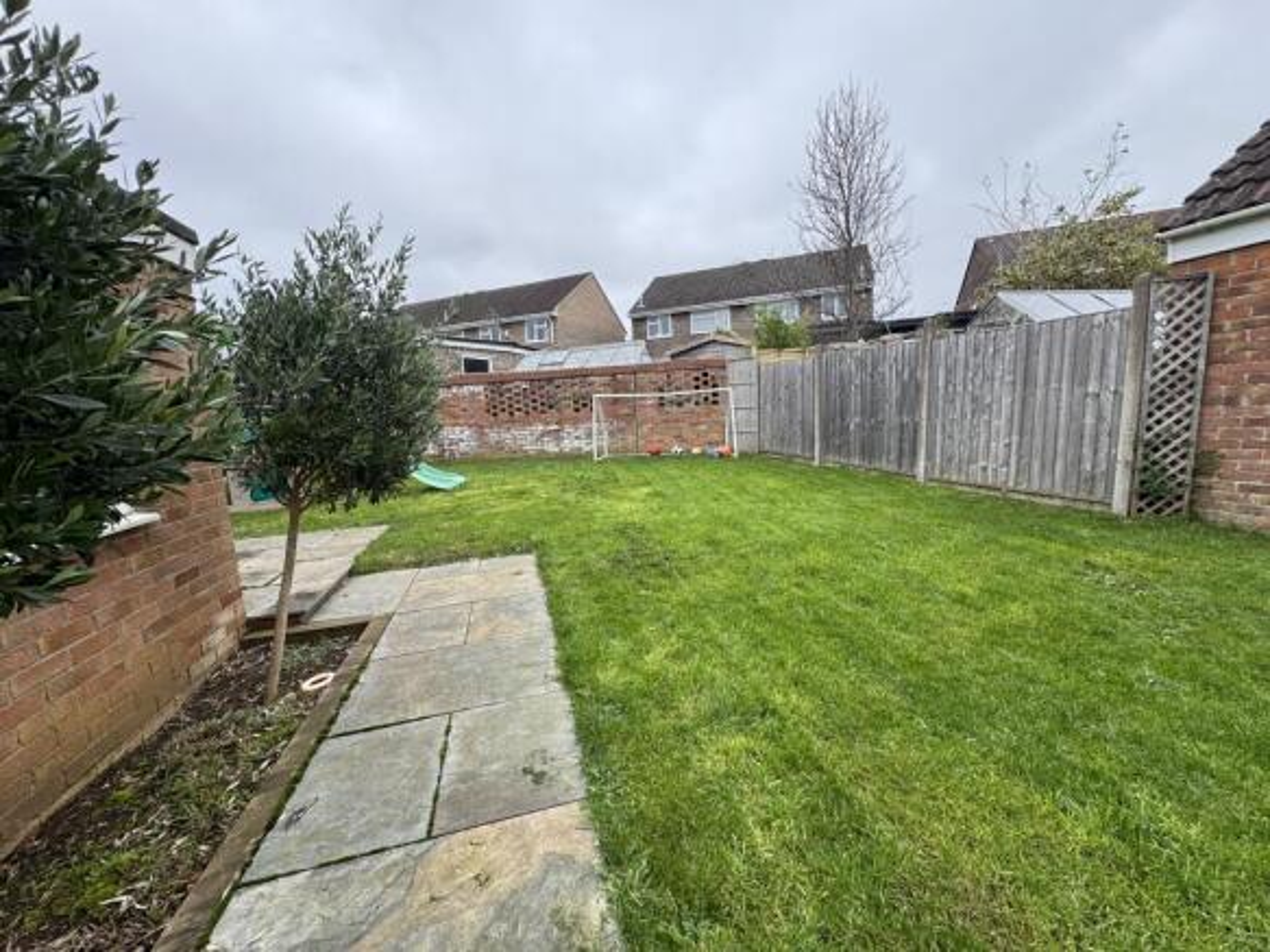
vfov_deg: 85.7
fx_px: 514
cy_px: 476
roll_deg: +3.6
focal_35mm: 14
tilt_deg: -6.0
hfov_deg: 102.1
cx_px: 635
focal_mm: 2.22
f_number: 2.2
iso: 40
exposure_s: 1/167
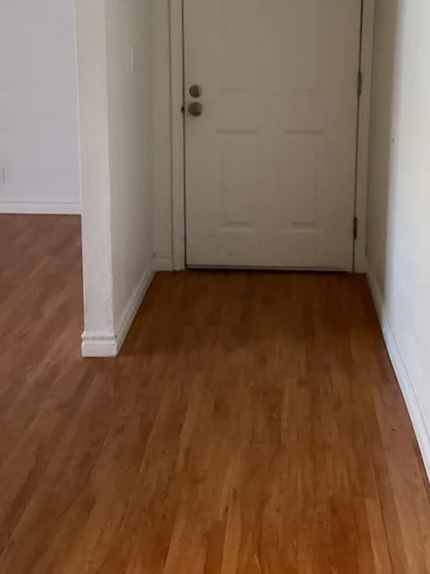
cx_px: 242
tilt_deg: -11.9
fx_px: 828
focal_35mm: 50
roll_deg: -1.3
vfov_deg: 37.7
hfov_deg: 29.1
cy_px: 178
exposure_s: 1/30
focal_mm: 3.3
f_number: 2.4
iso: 400
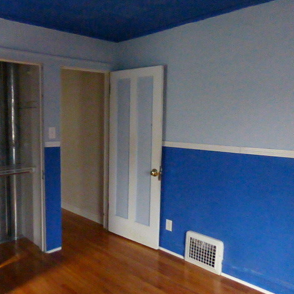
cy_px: 147
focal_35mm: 30
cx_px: 97
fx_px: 288
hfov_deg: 53.0
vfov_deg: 54.0
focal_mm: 4.3
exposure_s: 1/40
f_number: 3.3
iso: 3200
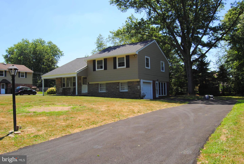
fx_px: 183
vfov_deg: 48.1
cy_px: 82
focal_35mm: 27
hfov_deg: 67.3
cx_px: 122
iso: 100
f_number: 8
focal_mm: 18
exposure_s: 1/200
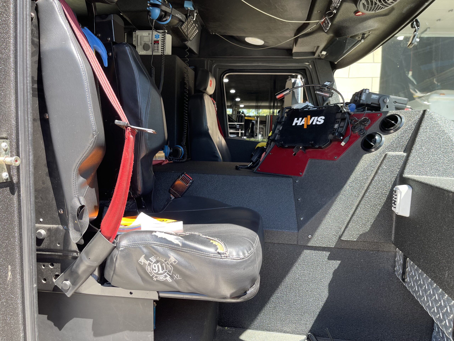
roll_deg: -1.8
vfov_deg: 53.1
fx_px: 341
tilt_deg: -3.0
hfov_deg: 67.3
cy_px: 170
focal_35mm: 26
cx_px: 227
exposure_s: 1/228
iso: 32
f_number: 1.6
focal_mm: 5.1
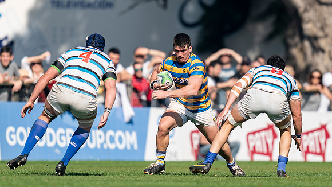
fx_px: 7537
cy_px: 84
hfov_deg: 2.5
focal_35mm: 856
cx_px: 184
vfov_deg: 1.4
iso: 100
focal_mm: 400
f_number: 2.8
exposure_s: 1/1250
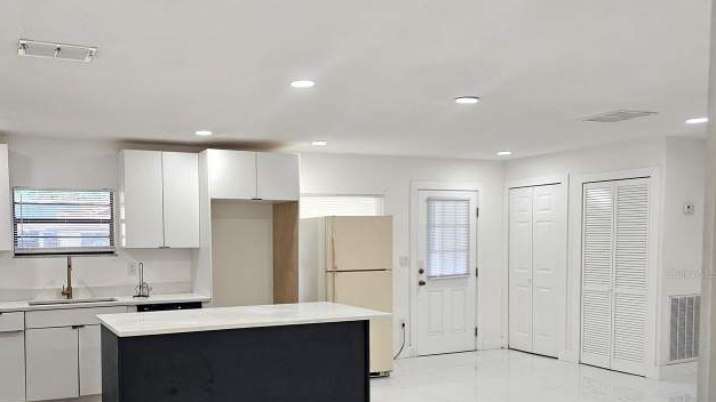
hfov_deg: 60.1
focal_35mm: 32
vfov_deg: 36.2
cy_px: 273
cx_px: 263
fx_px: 607
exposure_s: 1/120
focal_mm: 6.3
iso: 100
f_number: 1.7
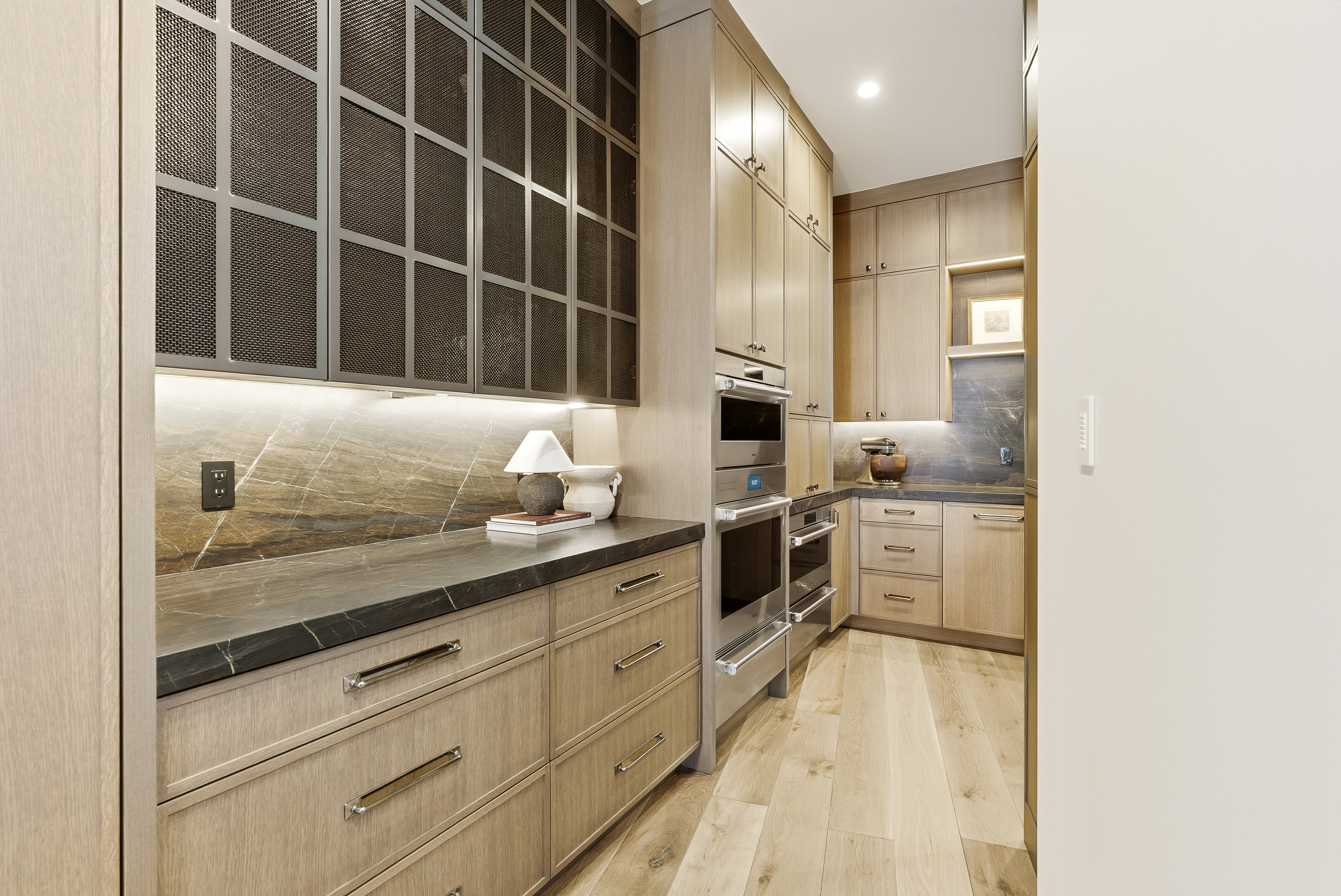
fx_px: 604
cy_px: 448
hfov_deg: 96.0
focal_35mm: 16
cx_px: 670
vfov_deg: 73.2
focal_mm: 16.2
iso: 125
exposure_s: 1/8
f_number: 8
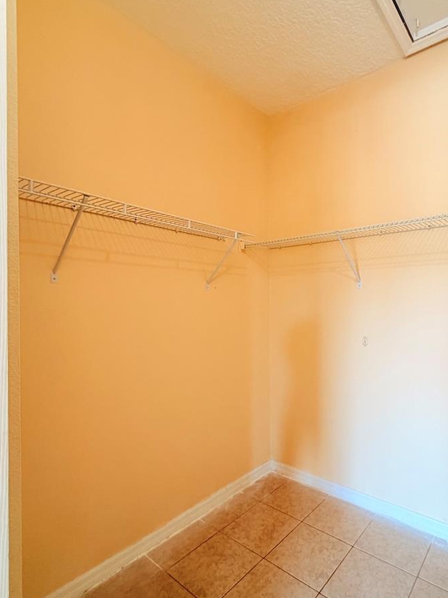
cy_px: 305
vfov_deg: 84.7
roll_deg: -0.7
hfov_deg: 66.7
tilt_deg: +0.6
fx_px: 328
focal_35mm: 19
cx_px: 301
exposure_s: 1/120
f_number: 2.2
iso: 250
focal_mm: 2.22
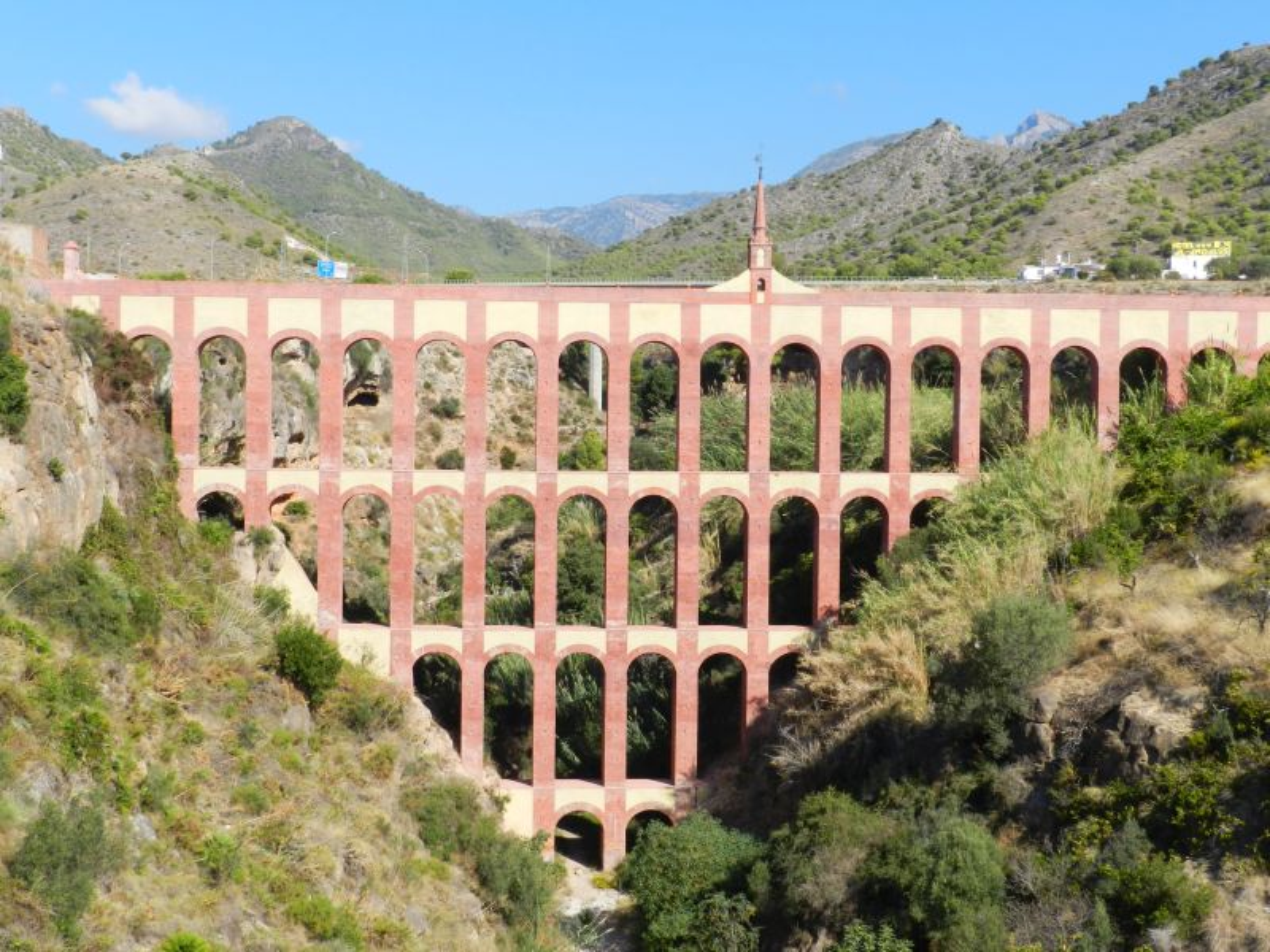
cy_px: 476
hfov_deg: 41.2
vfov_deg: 31.5
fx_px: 1688
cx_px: 635
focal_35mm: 46
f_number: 5
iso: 160
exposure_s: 1/800
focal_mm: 8.1
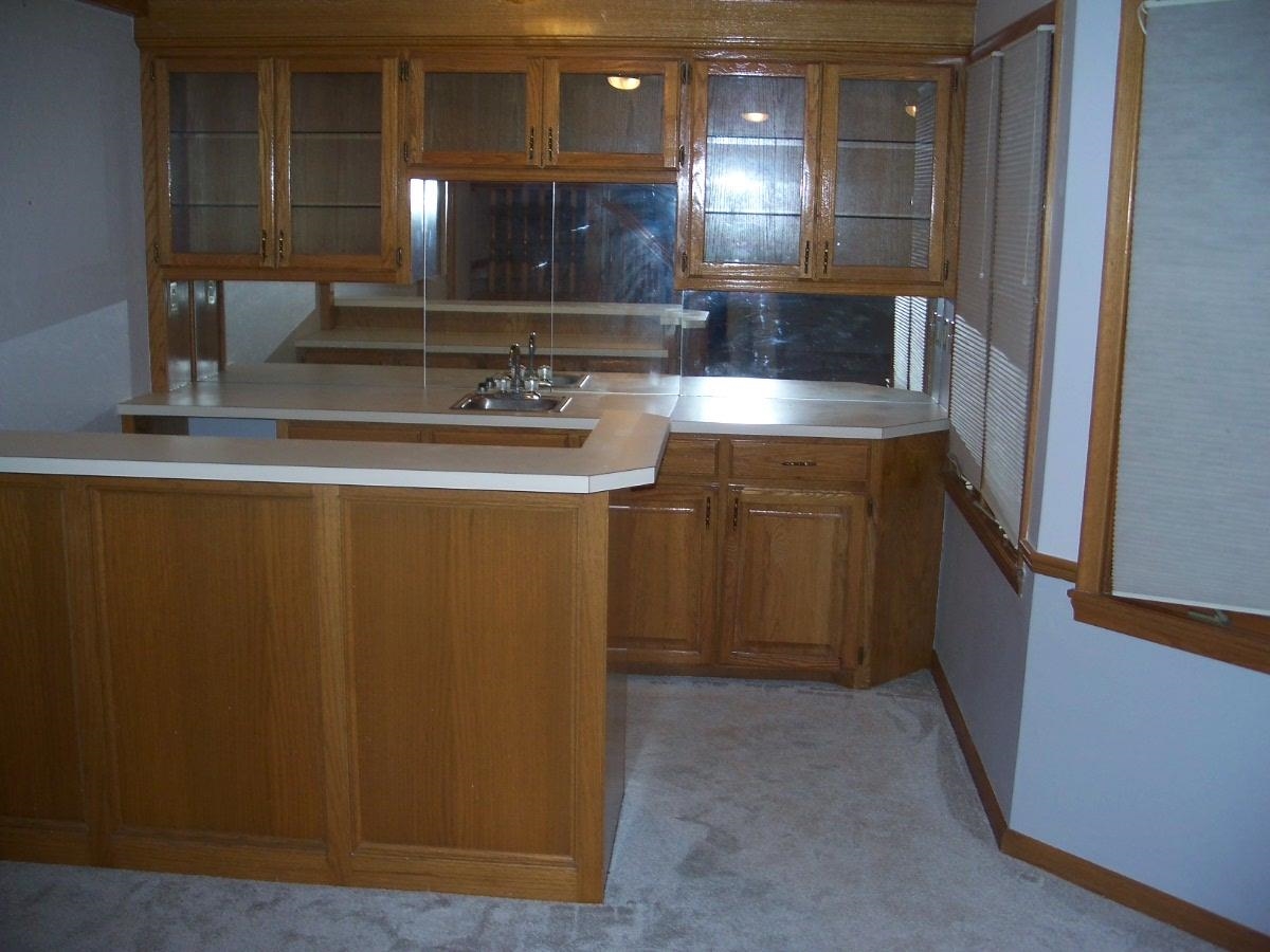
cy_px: 476
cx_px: 635
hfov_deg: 50.1
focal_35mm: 37
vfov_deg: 38.7
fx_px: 1357
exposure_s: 1/60
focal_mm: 7.8
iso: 200
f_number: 2.8
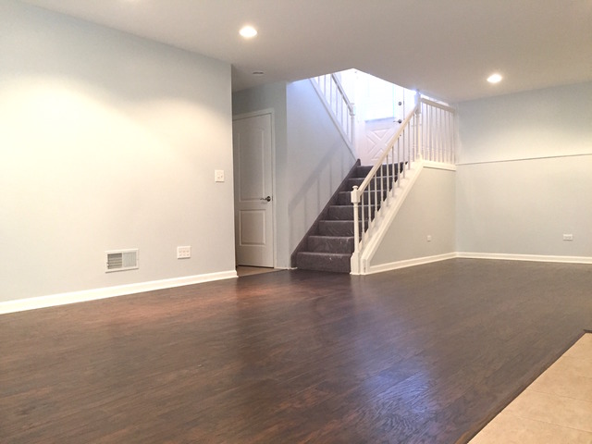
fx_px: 496
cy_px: 222
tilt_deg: -0.4
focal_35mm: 29
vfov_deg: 48.2
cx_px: 296
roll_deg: +0.3
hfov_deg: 61.7
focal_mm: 4.15
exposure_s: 1/30
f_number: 2.2
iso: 125
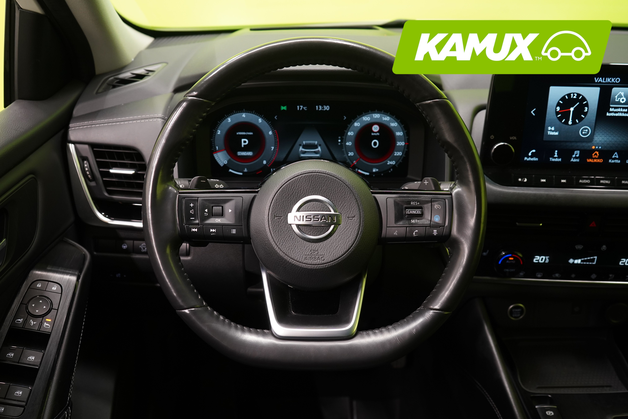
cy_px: 210
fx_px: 593
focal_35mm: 34
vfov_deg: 38.9
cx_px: 314
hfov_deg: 55.8
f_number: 5
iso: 1250
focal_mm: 34
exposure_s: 1/25
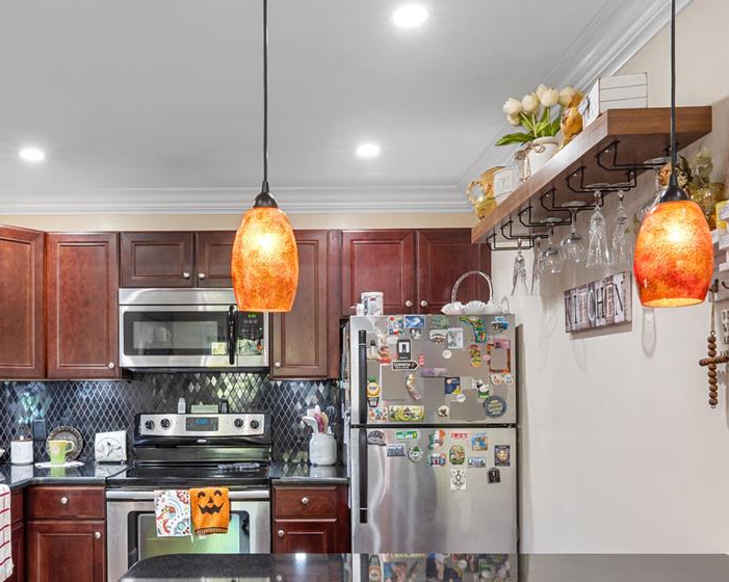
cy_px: 405
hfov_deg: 58.0
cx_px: 269
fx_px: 647
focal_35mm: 30
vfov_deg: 47.4
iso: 250
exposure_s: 1.3
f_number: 9
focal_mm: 14
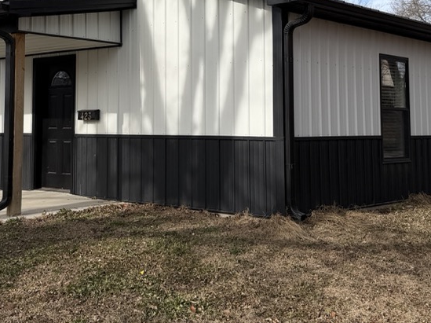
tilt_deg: +4.2
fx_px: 697
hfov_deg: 34.2
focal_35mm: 56
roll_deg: +0.1
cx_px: 161
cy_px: 71
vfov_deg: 25.7
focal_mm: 6.76
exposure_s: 1/3953
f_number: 1.78
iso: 80
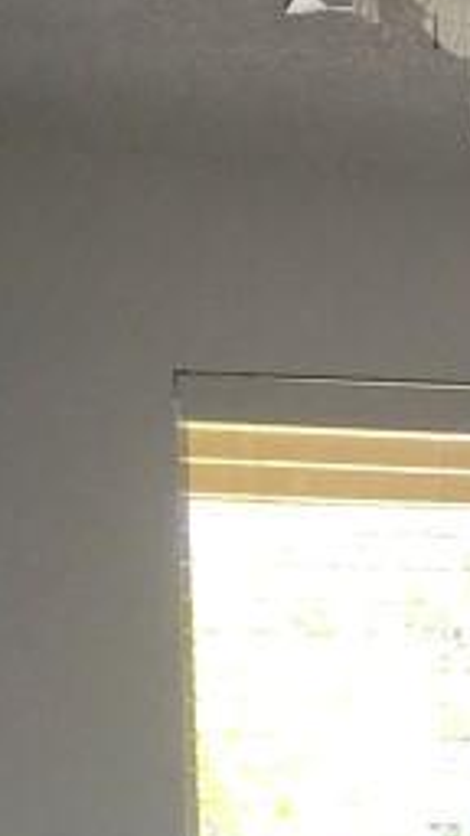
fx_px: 3944
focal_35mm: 178
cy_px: 1238
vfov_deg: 11.6
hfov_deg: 6.4
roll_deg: -1.0
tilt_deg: -6.3
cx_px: 1240
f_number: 2.2
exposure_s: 1/120
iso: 50
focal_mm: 4.15
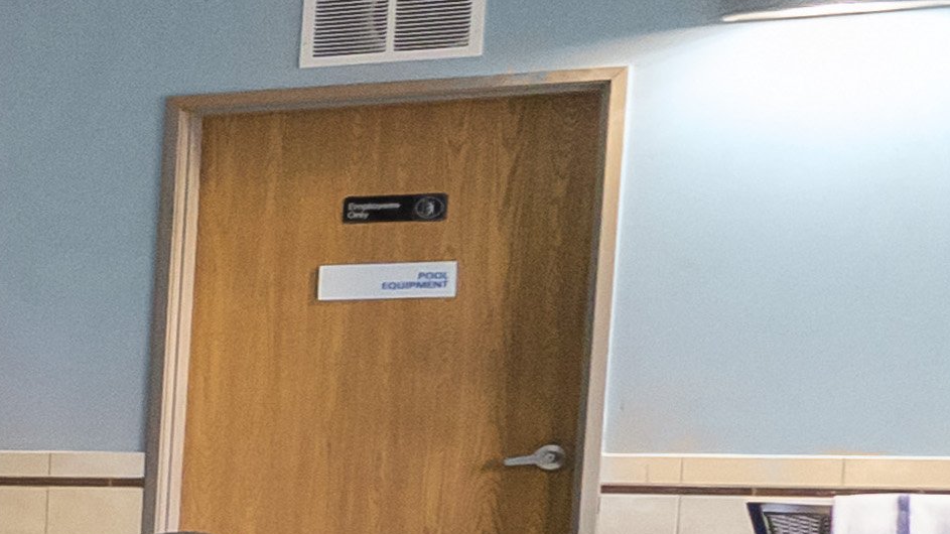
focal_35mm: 100
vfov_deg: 11.0
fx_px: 2519
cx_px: -1966
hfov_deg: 11.2
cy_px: 1079
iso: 640
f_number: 5
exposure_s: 1/50
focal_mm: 10
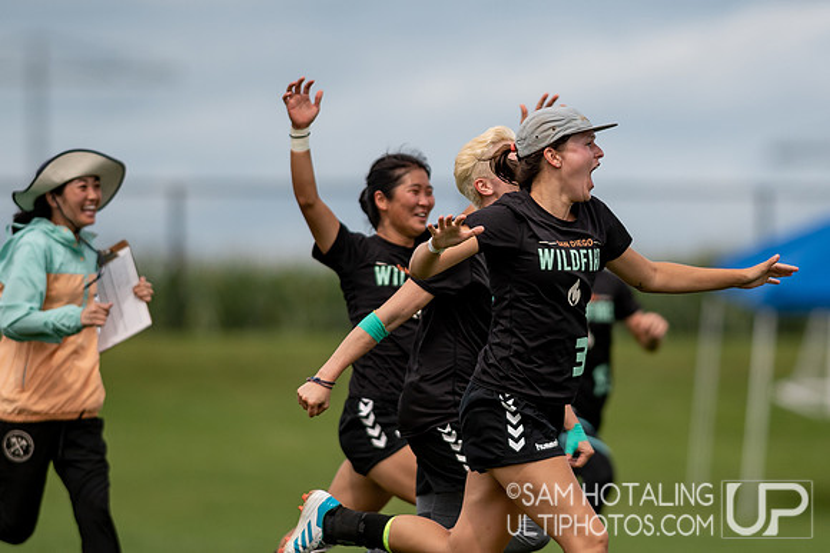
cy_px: 185
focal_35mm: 599
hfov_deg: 3.4
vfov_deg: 2.3
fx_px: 13805
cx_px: 512
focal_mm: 300
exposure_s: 1/4000
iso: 100
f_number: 2.8
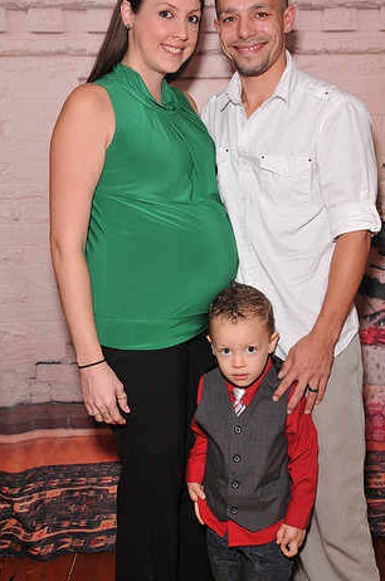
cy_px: 265
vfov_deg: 40.4
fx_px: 790
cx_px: 228
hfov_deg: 27.4
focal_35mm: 49
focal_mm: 26
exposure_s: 1/125
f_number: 6.3
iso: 400
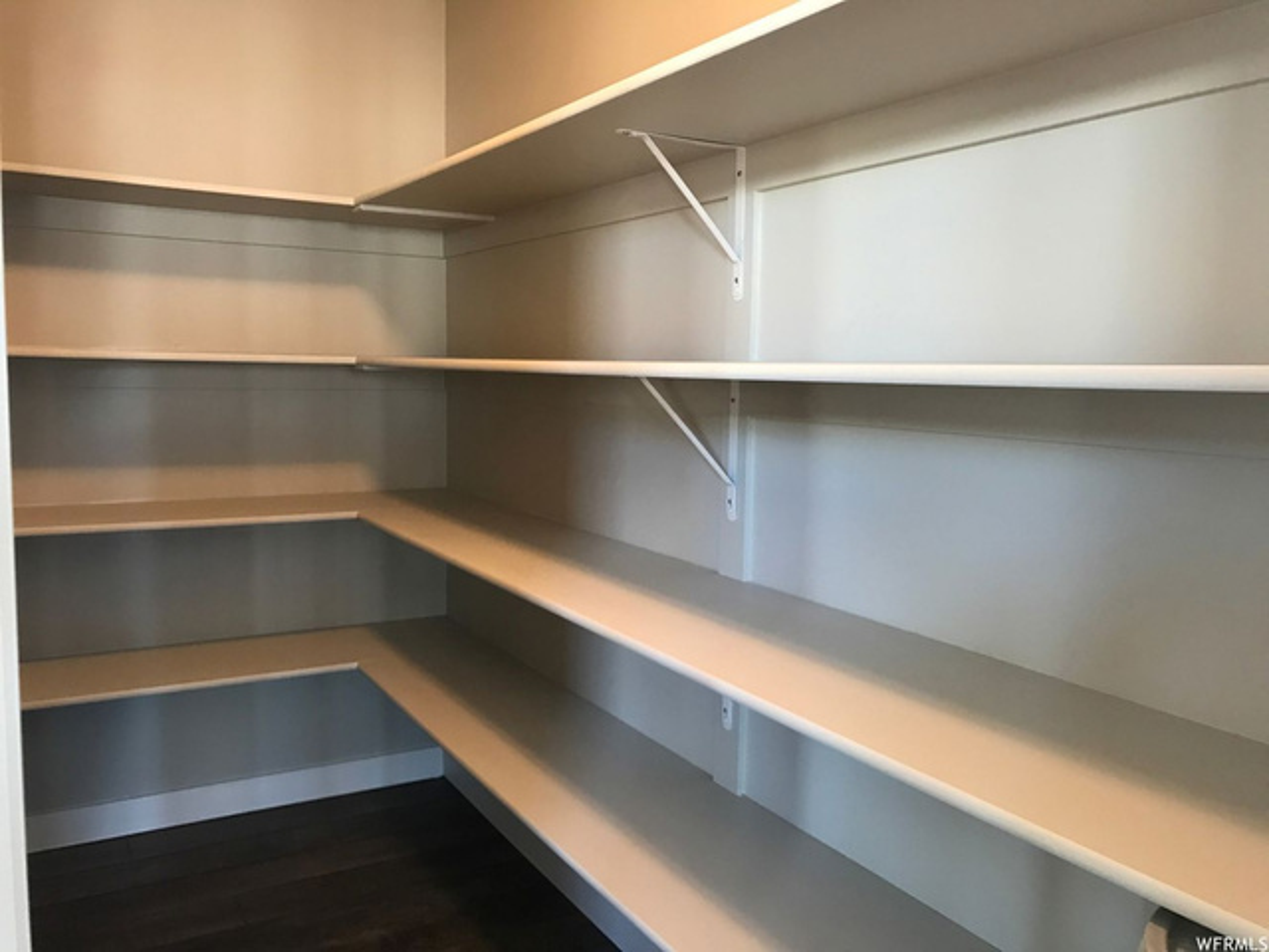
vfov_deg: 49.7
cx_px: 634
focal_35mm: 28
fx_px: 1026
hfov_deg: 63.4
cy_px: 476
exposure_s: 1/15
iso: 40
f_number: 1.8
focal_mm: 3.99
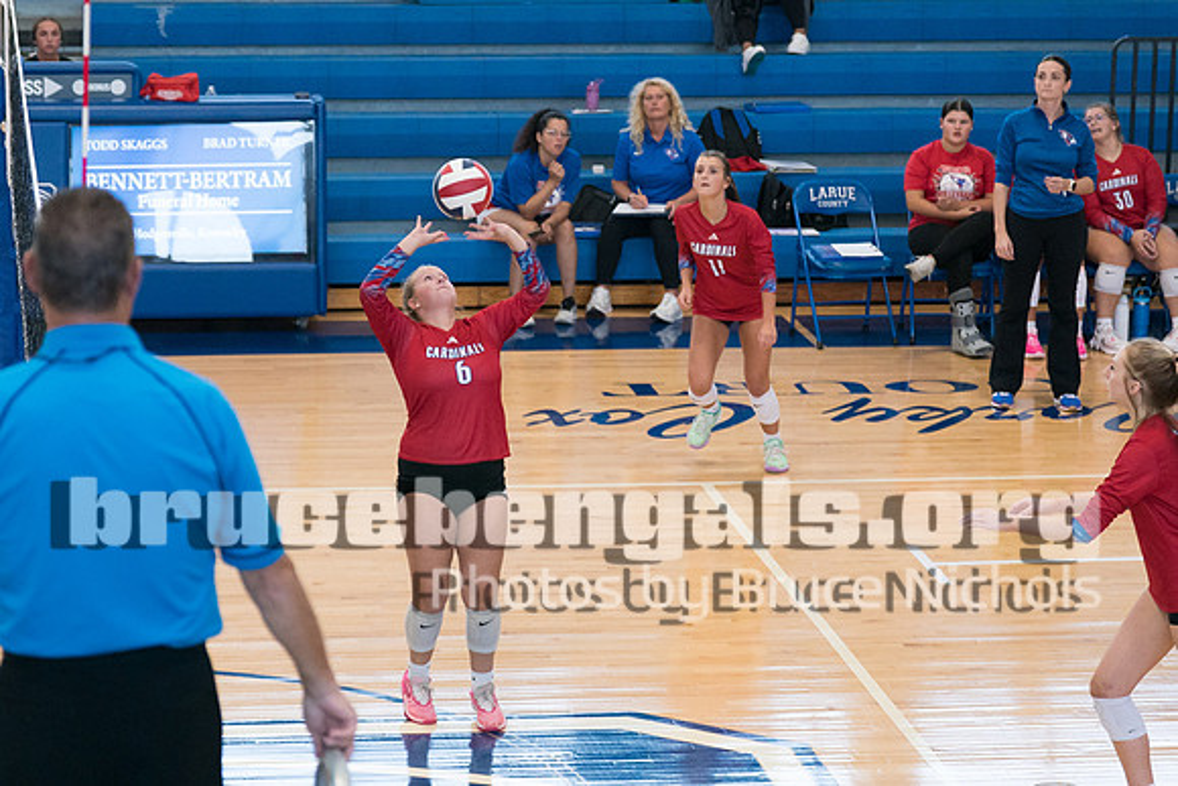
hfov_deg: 17.7
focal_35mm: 116
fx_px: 3789
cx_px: 467
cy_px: 319
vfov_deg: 11.8
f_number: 2.8
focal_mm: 70
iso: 3200
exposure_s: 1/1250
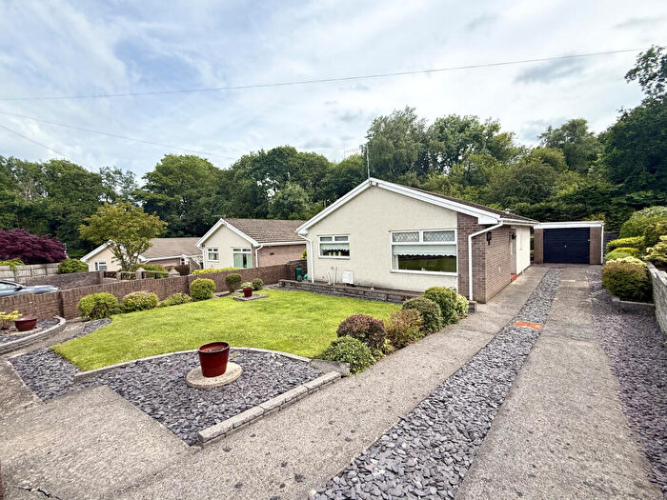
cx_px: 334
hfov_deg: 102.1
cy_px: 250
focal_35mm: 14
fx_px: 270
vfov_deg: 85.7
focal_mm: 2.22
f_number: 2.2
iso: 64
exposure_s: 1/1285
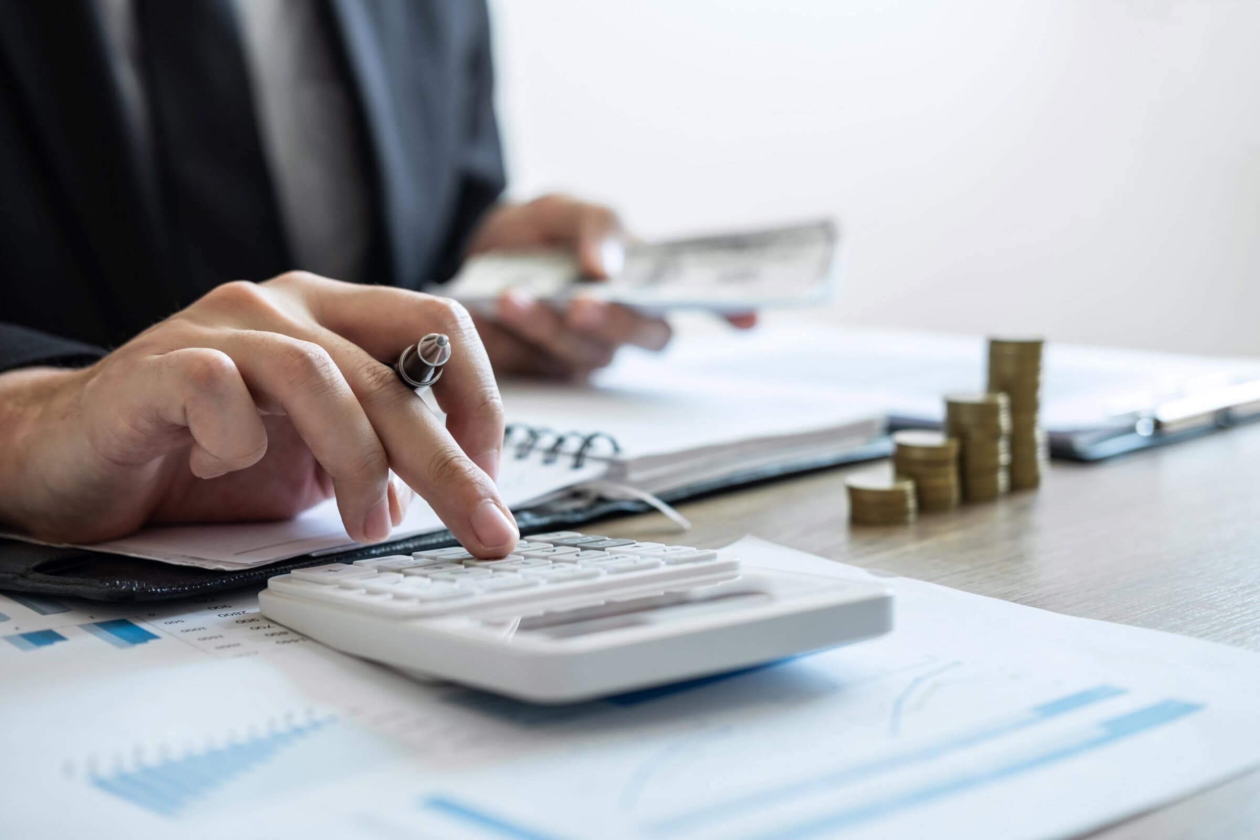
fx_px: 1855
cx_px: 630
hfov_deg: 37.5
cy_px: 420
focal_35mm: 53
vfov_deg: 25.5
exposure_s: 1/125
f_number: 2.8
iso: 200
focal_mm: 35
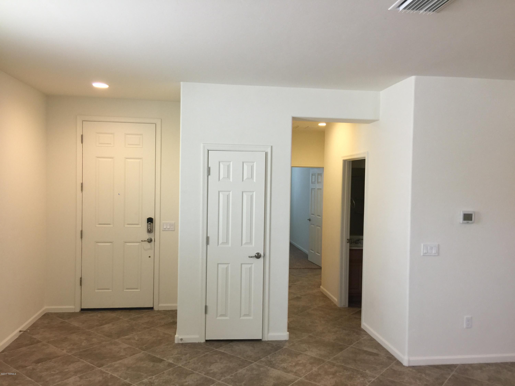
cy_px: 193
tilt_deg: -1.7
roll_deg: -1.5
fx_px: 431
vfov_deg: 48.2
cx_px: 258
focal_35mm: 29
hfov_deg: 61.7
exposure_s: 1/15
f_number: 2.2
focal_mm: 4.15
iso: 32
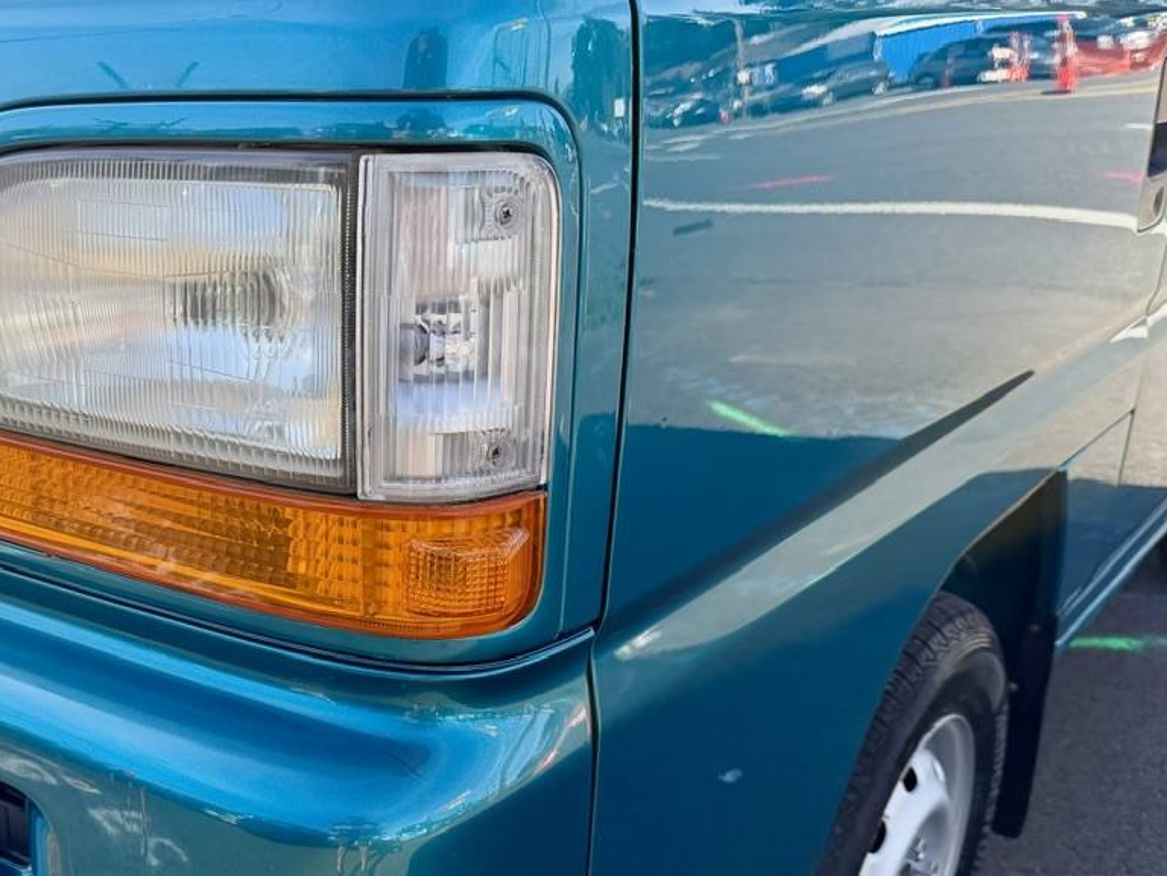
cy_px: 520
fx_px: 1349
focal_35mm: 40
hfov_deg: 44.6
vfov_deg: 35.8
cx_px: 240
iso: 100
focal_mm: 6.76
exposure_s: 1/1314
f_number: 1.78
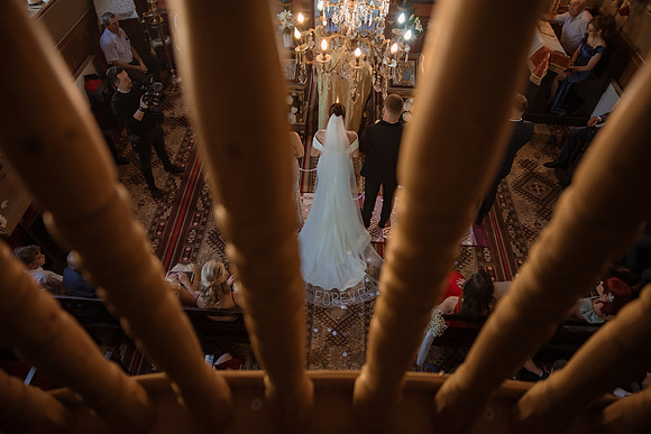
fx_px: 434
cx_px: 326
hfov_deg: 73.7
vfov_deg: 53.2
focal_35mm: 24
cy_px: 217
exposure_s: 1/200
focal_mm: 24
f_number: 2.8
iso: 1250
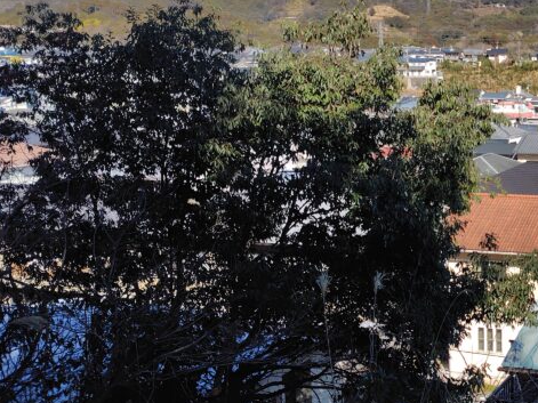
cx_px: 560
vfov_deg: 29.1
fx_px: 777
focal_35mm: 50
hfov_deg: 34.2
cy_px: 217
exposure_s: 1/1400
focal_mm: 5.6
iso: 50
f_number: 1.9
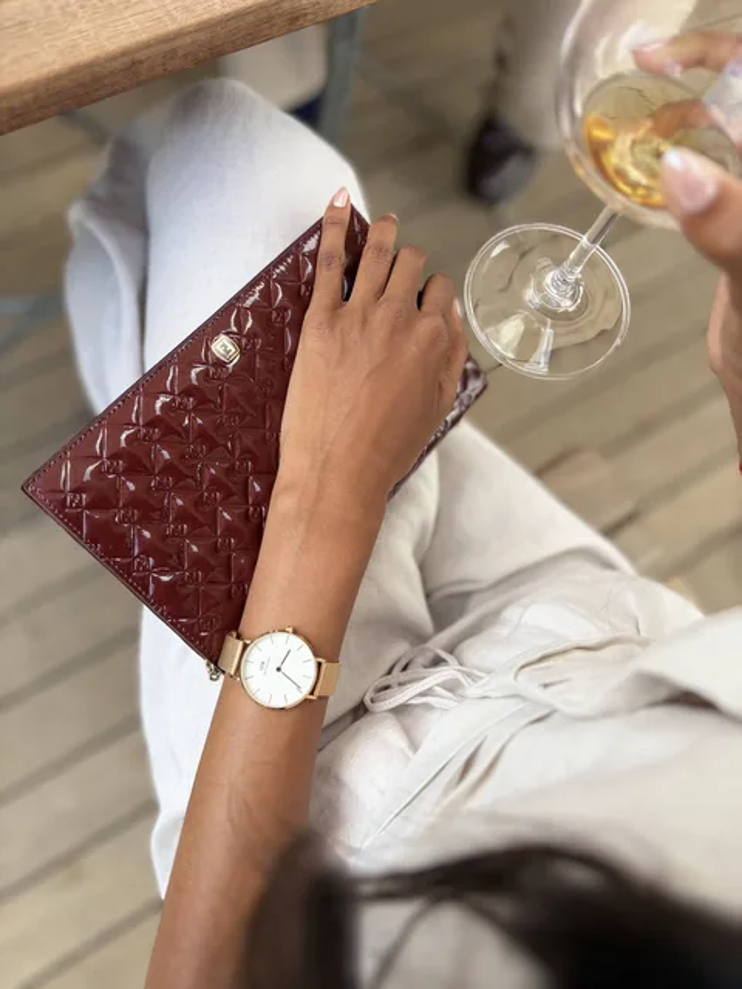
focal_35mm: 26
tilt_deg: -71.4
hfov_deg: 53.1
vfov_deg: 67.3
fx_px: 743
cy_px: 494
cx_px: 371
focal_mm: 5.96
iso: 40
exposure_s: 1/201
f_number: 1.6
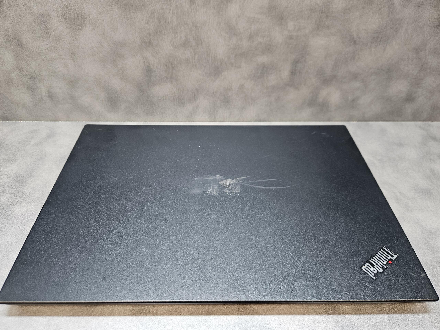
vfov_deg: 58.9
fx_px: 292
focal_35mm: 23
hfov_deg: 73.9
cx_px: 220
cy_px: 165
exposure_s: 1/100
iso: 320
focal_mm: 5.4
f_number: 1.8
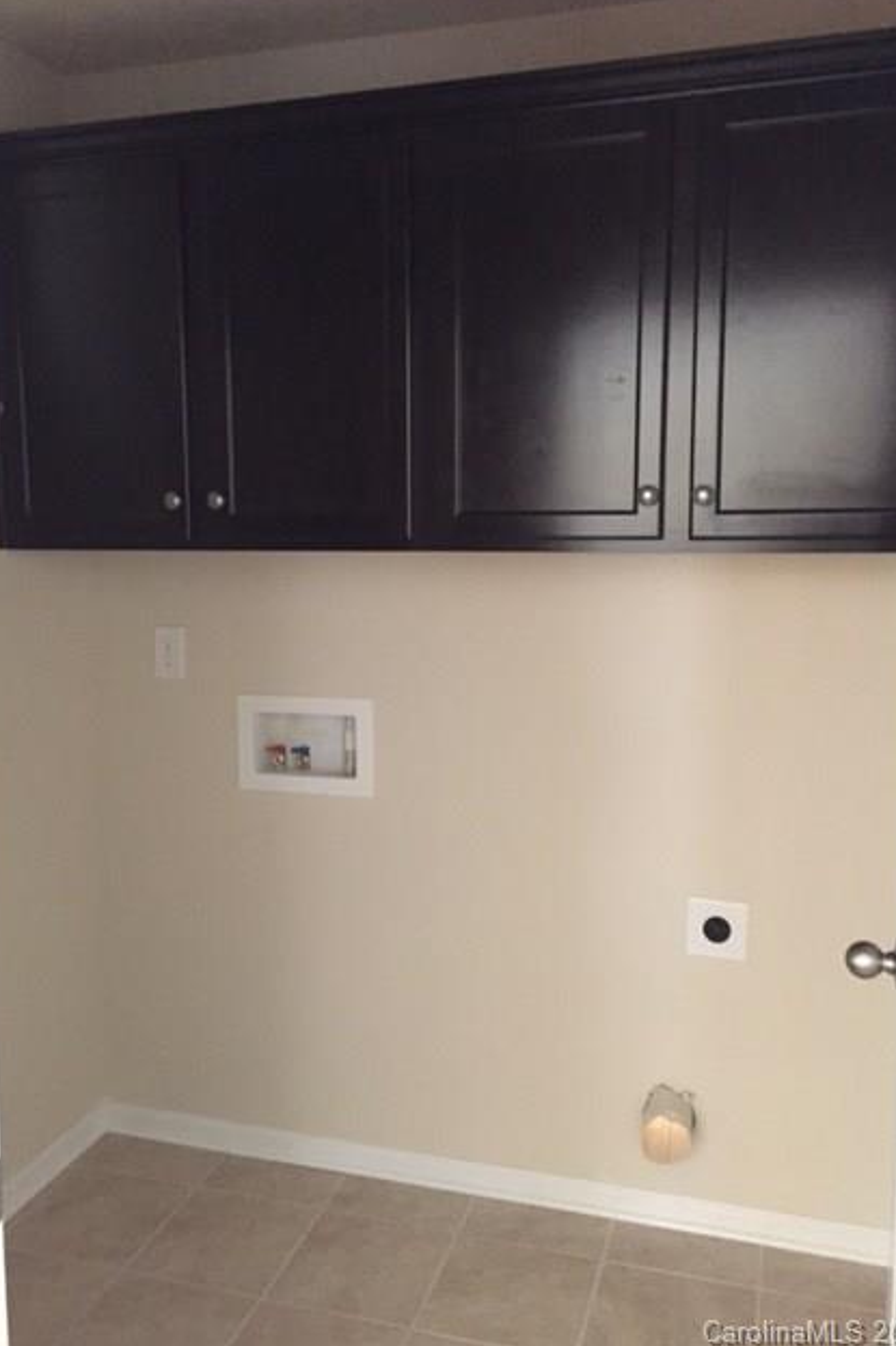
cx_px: 432
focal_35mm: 31
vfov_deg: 60.3
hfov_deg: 42.3
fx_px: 1158
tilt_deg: -6.9
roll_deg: +0.1
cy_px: 661
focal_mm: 4.15
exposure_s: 1/15
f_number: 2.2
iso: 400
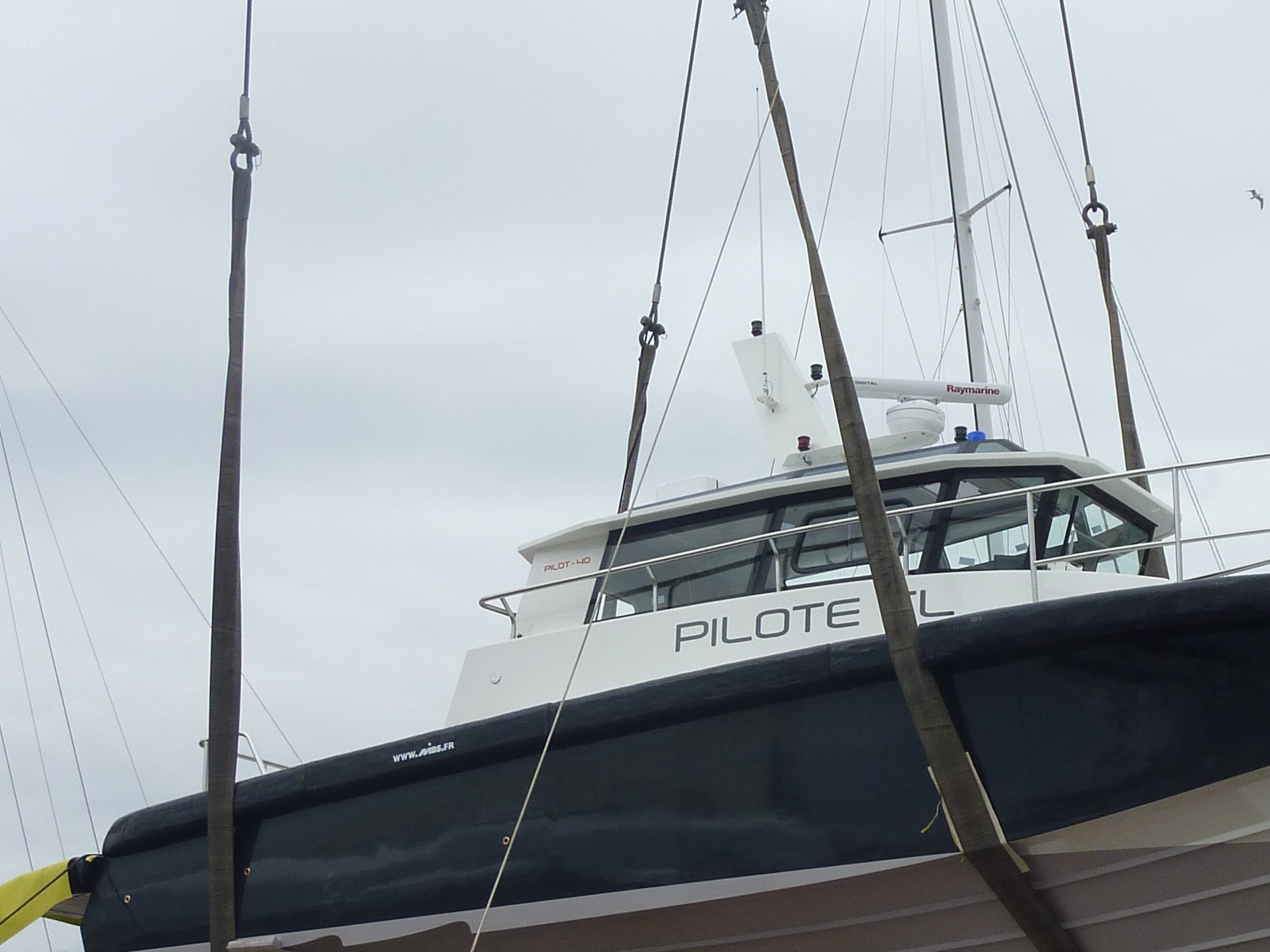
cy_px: 670
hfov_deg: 28.6
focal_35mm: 67
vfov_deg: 21.8
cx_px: 926
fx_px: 2458
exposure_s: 1/320
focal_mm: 5.7
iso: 100
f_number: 4
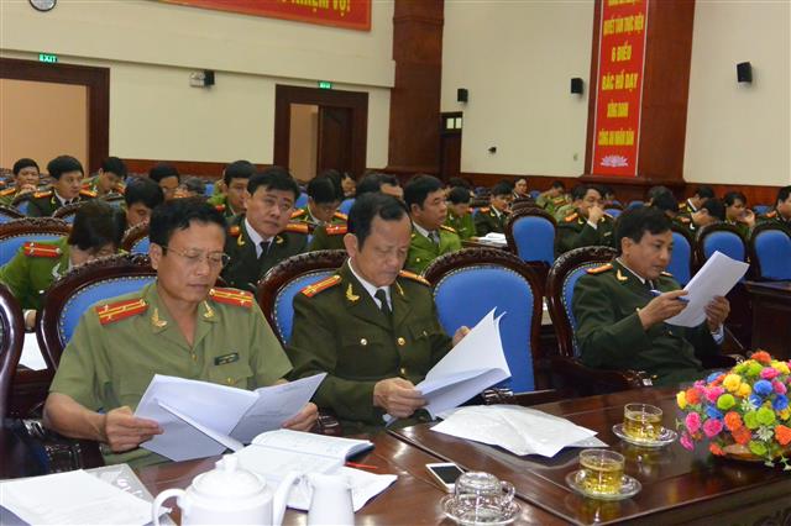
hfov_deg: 48.5
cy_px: 263
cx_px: 396
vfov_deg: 33.4
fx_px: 878
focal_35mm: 40
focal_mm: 15.1
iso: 2200
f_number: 4.2
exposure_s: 1/60
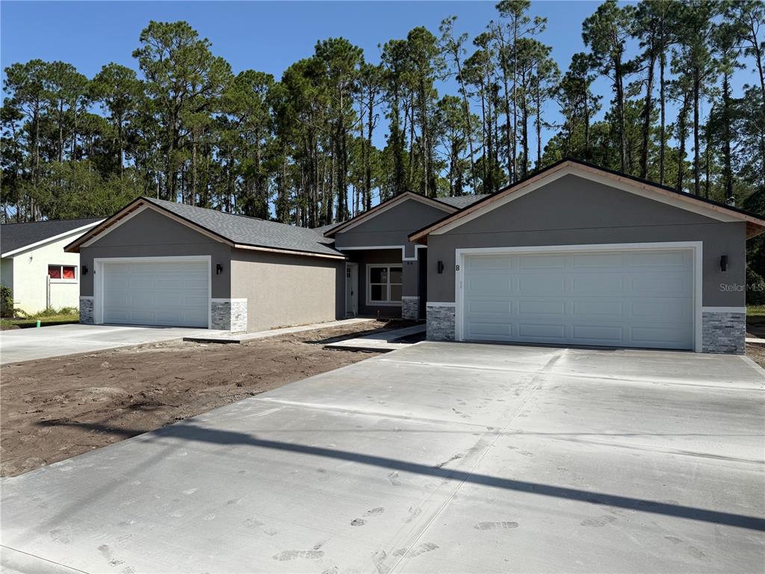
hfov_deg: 71.6
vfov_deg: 56.8
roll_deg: -0.4
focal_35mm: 24
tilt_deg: +3.5
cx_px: 382
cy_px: 287
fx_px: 530
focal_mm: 6.76
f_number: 1.78
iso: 80
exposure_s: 1/6711
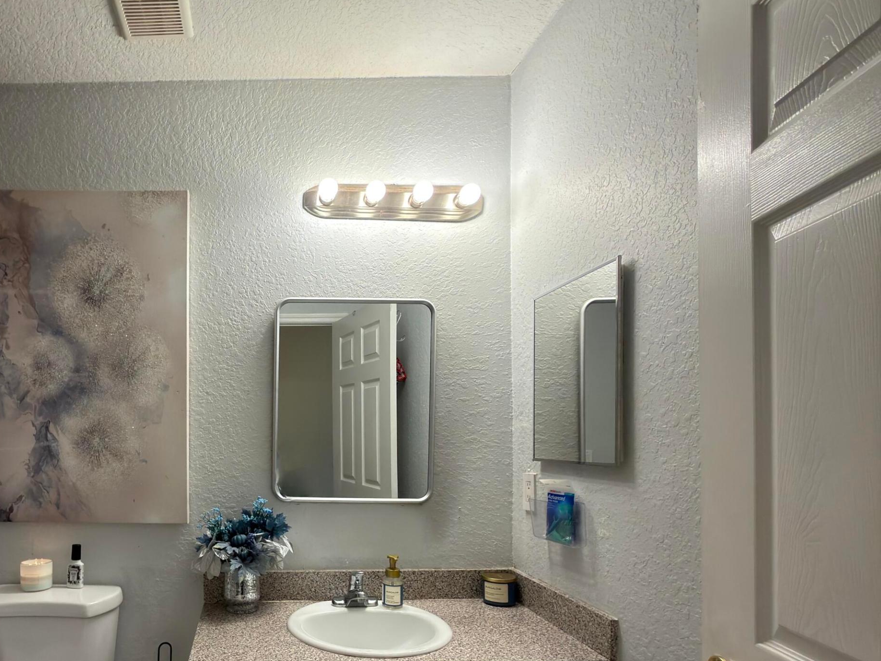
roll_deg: -1.3
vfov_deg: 59.6
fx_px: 560
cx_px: 251
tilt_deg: -1.1
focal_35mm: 22
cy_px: 445
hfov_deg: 72.5
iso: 64
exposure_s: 1/60
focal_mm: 2.22
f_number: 2.2
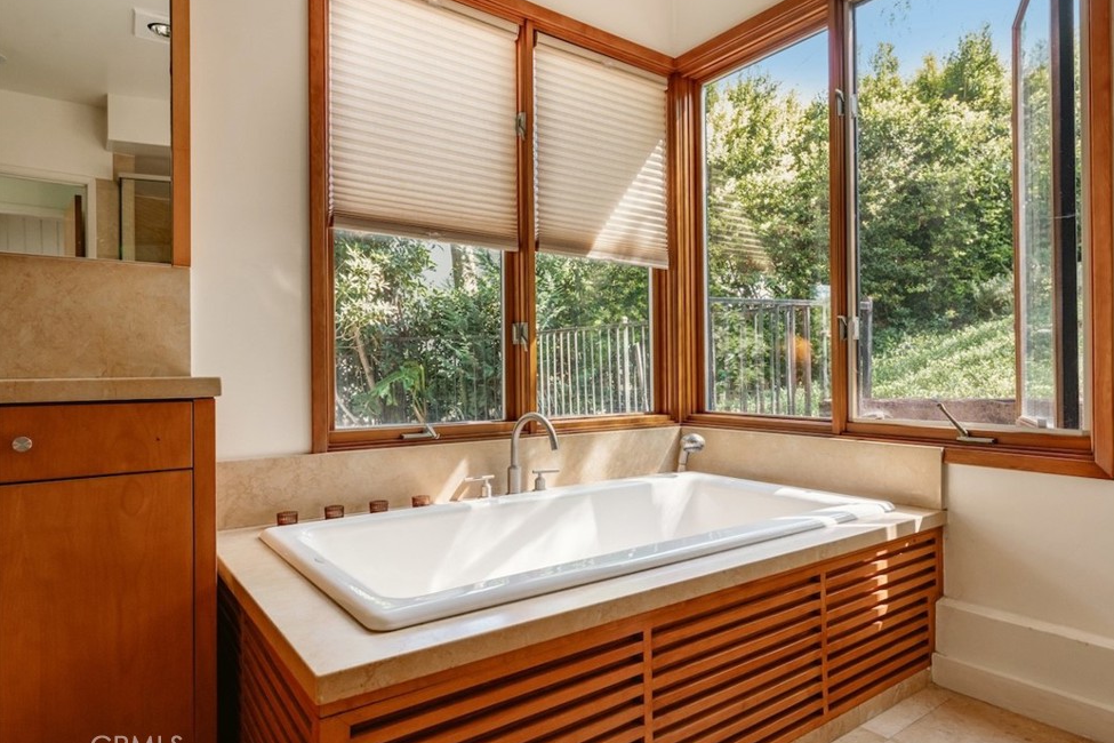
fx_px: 660
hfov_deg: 80.3
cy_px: 373
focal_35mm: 21
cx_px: 583
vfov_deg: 58.8
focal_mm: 20.3
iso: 640
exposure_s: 1/25
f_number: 9
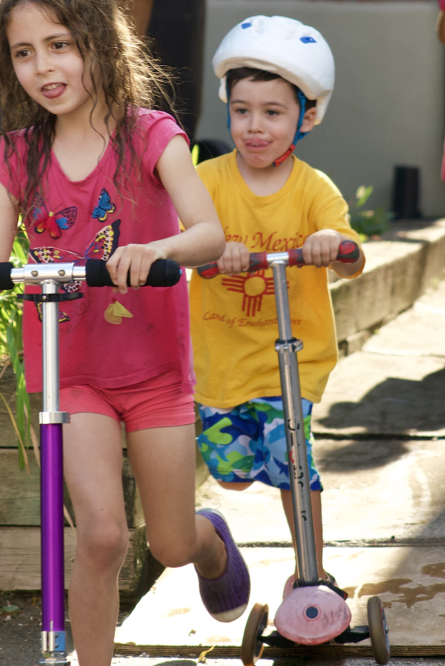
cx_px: 181
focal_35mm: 166
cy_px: 380
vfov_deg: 12.4
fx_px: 3076
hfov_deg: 8.3
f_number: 4
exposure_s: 1/250
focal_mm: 105
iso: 320
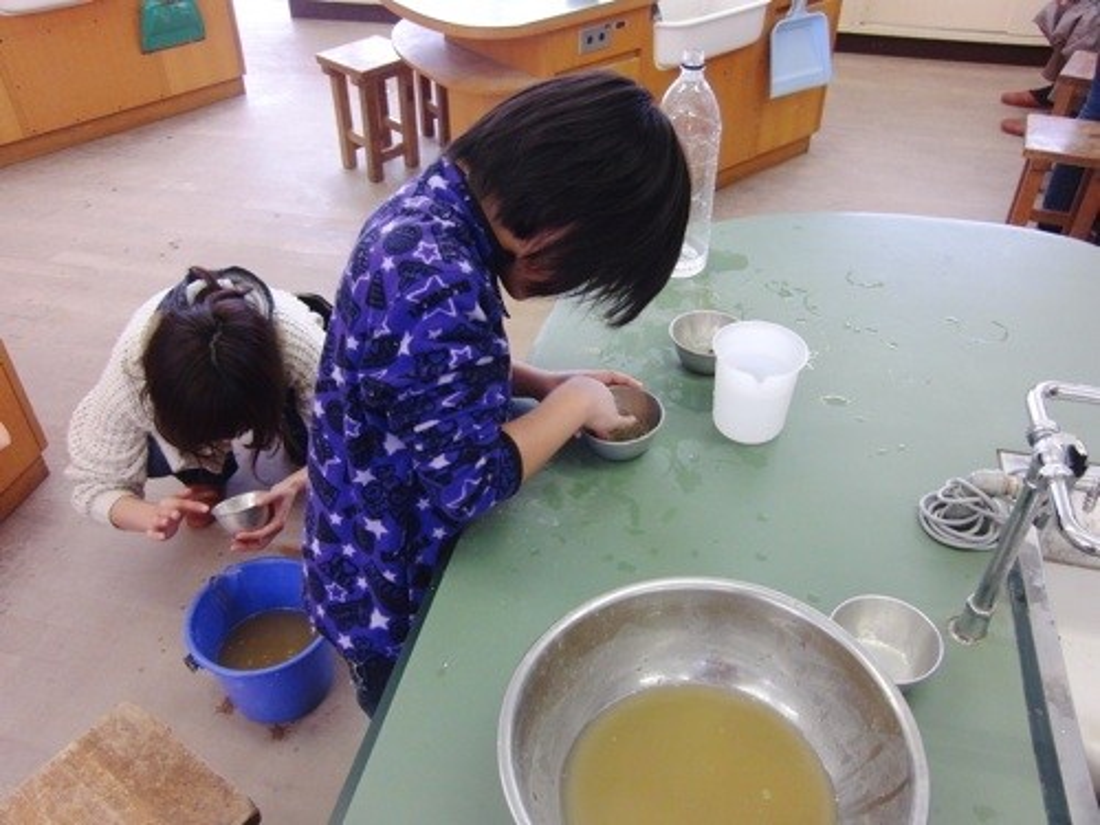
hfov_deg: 60.0
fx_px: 953
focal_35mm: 30
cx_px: 550
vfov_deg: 46.8
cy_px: 412
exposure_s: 1/60
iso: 400
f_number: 3.5
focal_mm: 5.2
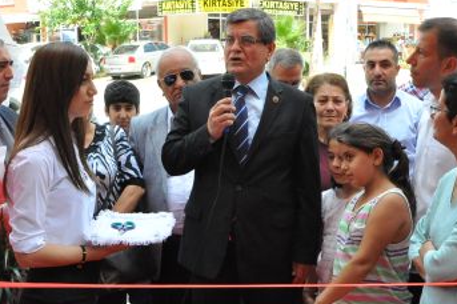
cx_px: 228
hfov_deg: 28.9
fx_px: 887
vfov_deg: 19.4
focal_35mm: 70
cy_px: 139
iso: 1600
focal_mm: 25
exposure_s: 1/400
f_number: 11
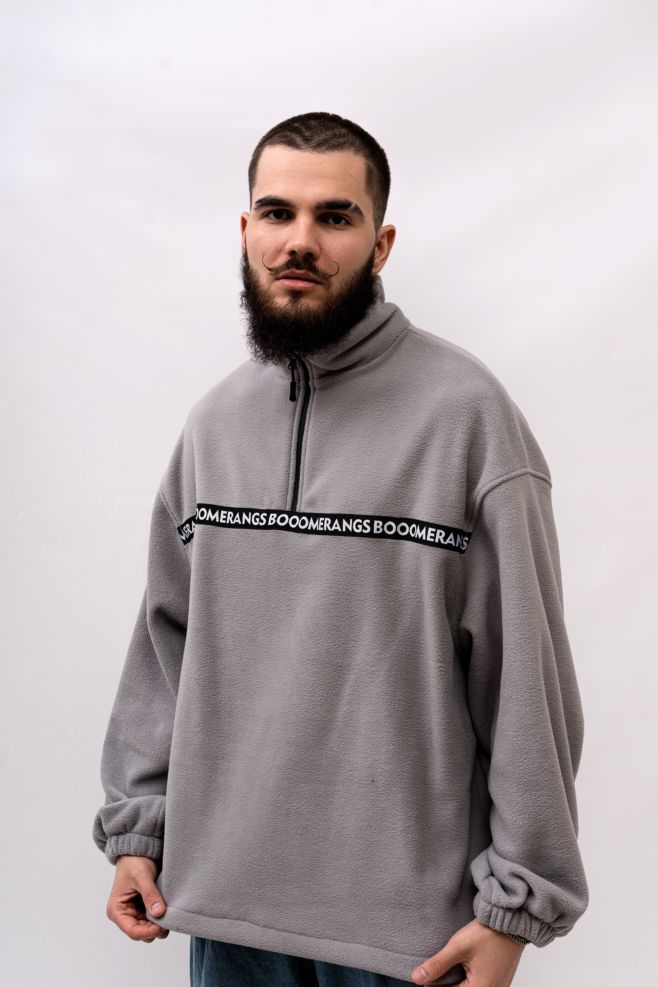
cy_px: 531
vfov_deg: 36.2
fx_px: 1507
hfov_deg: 24.6
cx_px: 343
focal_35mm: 55
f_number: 8
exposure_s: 1/200
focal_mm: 48
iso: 100
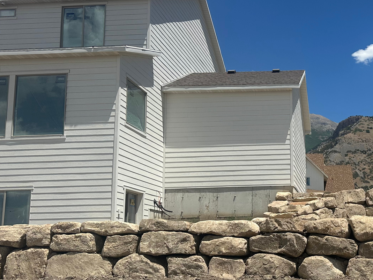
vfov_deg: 31.4
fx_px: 495
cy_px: 170
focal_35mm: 46
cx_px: 324
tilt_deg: +7.5
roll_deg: +0.7
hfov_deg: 38.8
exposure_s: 1/7576
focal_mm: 6.86
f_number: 1.78
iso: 80
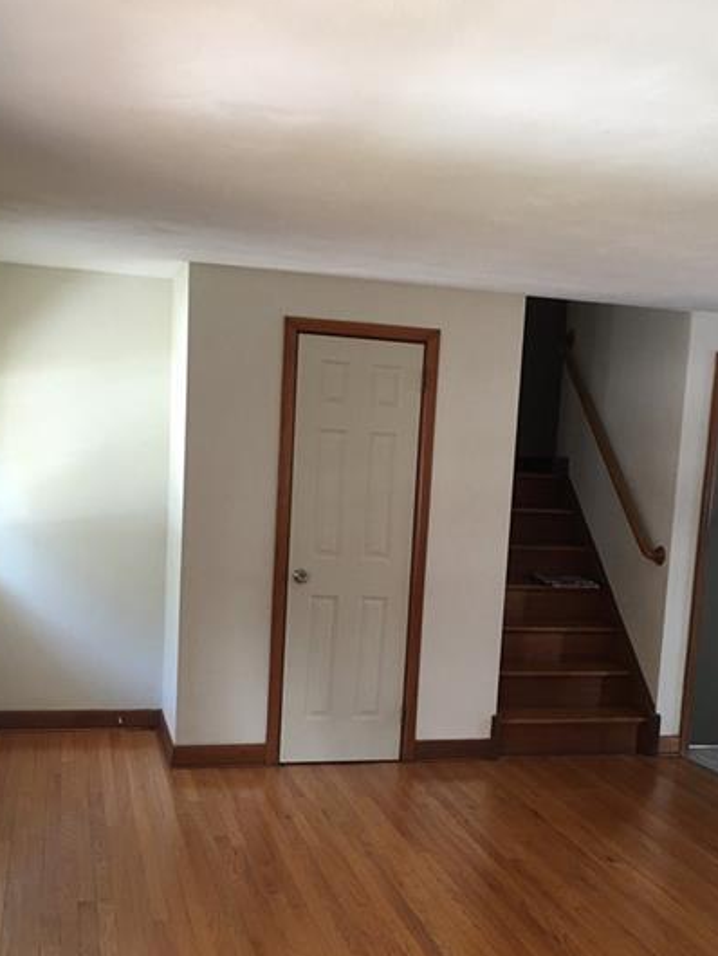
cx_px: 408
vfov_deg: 44.2
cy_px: 624
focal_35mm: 42
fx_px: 1161
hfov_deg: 34.3
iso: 40
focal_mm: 4.15
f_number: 2.2
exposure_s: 1/15
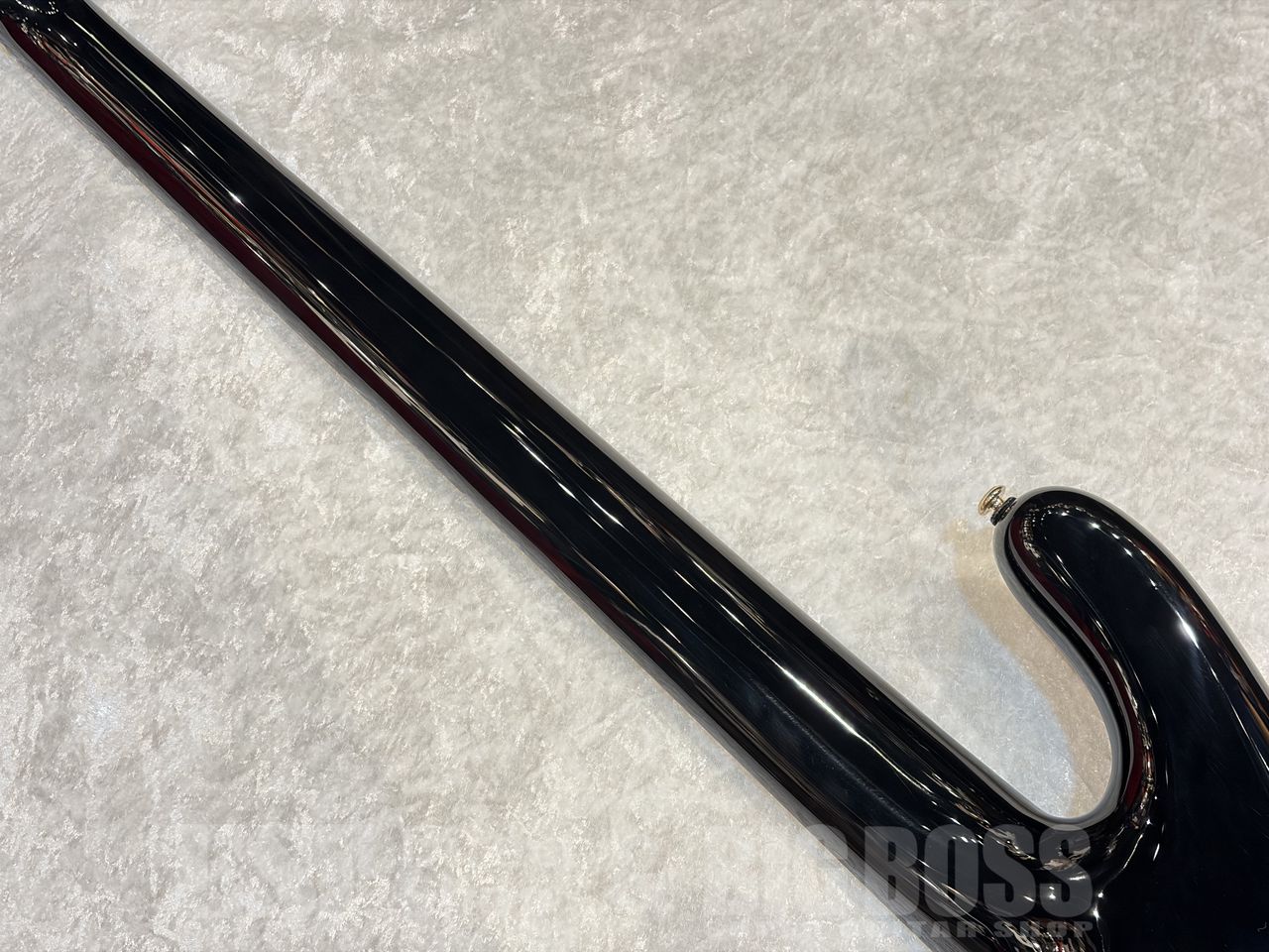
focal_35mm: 52
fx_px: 1906
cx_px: 634
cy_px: 476
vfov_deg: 28.0
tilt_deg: -62.7
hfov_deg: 36.8
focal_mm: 5.96
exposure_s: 1/40
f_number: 1.6
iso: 125
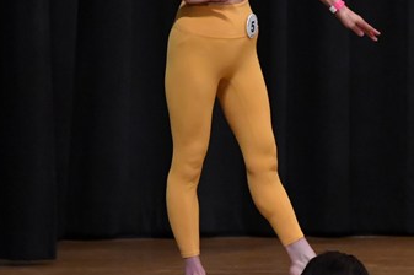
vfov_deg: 2.6
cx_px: 283
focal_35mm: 518
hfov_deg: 4.0
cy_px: 41
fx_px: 5951
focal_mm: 150
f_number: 5.6
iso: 6400
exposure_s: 1/400
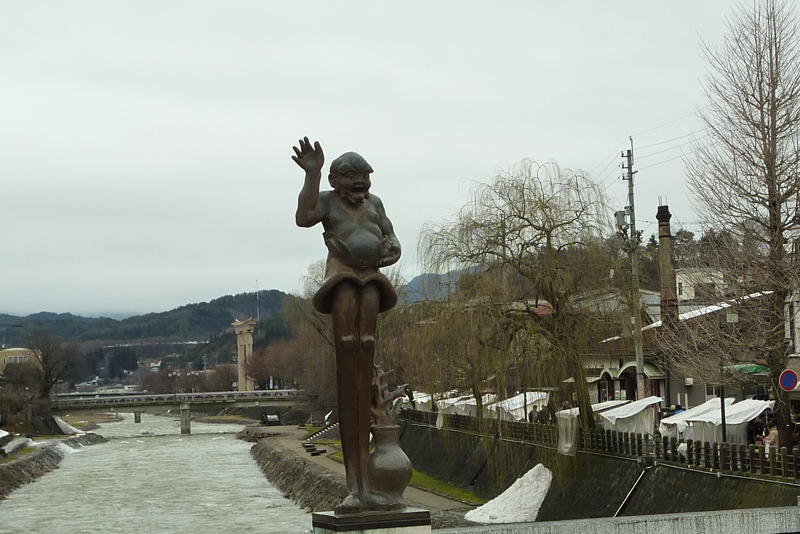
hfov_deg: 22.4
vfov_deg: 15.0
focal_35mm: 91
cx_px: 399
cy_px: 299
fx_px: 2022
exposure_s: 1/200
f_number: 4
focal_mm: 7.9
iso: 125
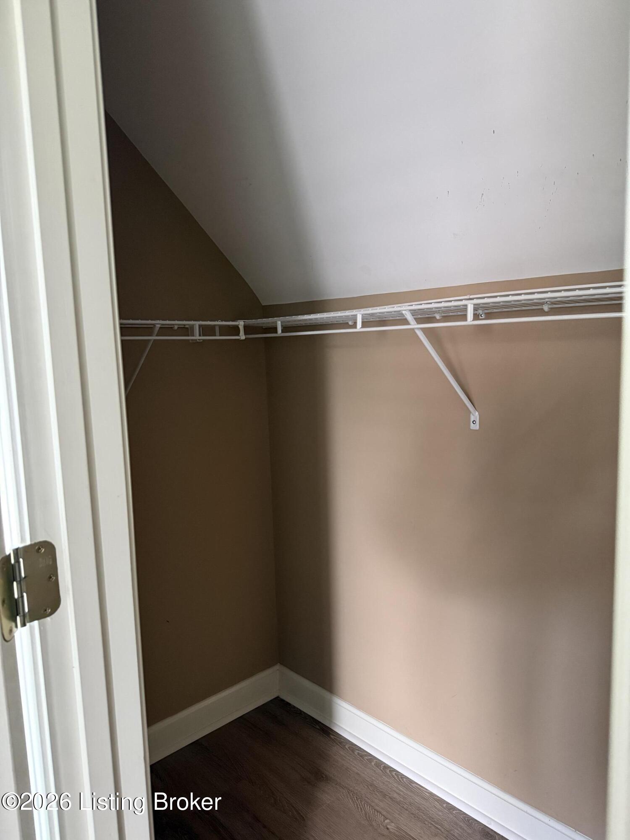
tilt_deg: -7.4
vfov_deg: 71.6
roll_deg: +1.3
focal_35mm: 24
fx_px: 582
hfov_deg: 56.8
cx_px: 315
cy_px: 420
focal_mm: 6.76
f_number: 1.78
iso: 640
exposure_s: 1/60
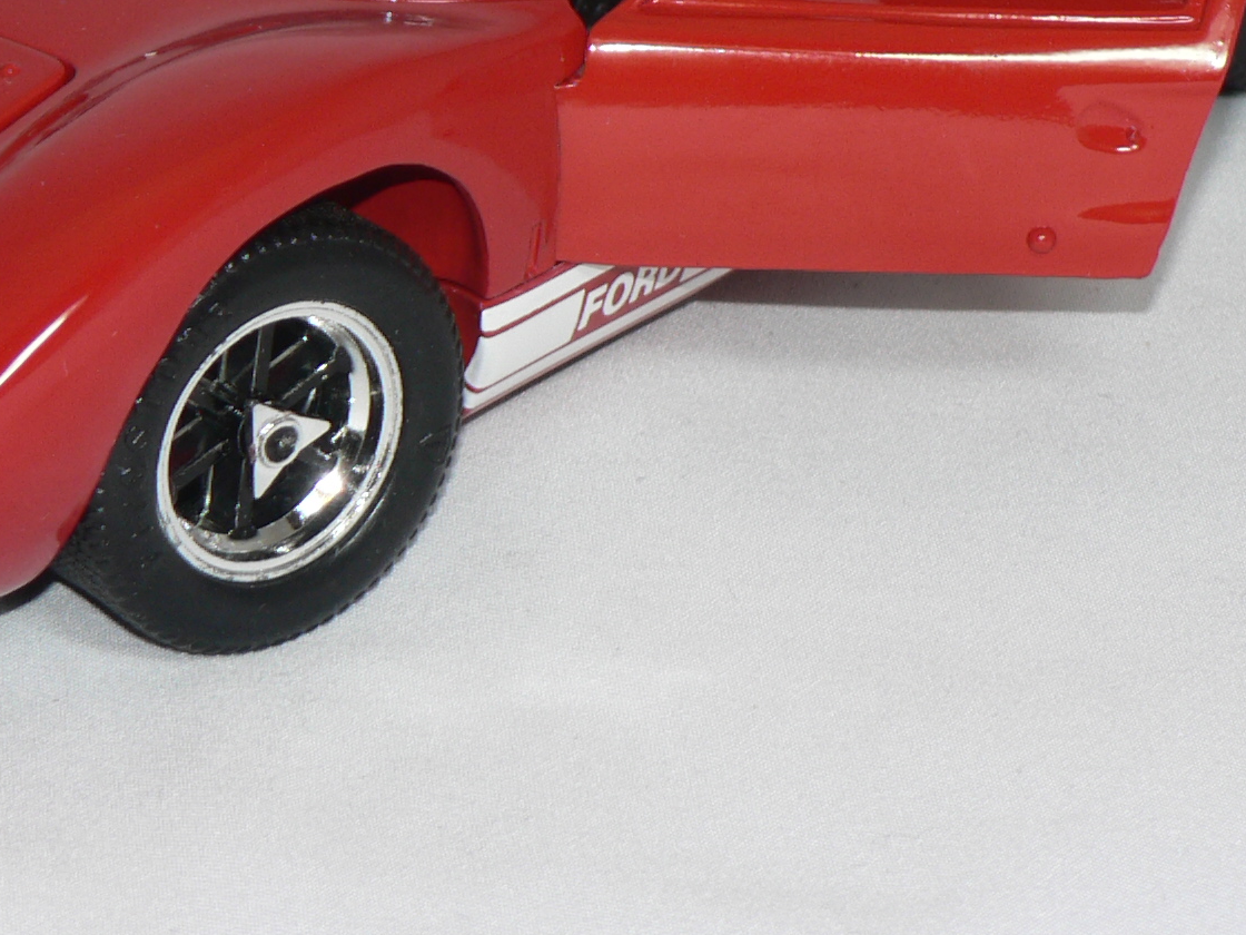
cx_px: 395
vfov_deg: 7.7
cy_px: -67
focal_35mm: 192
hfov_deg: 10.3
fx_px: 6911
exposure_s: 1/60
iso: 80
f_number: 3.2
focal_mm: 14
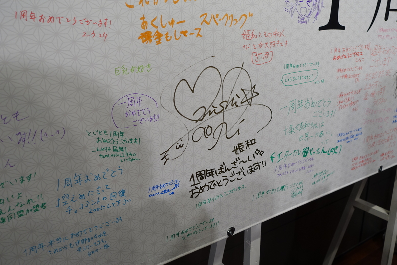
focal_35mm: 32
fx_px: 353
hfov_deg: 58.7
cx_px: 198
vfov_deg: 41.1
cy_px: 132
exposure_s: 1/60
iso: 125
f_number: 2.8
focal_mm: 11.81
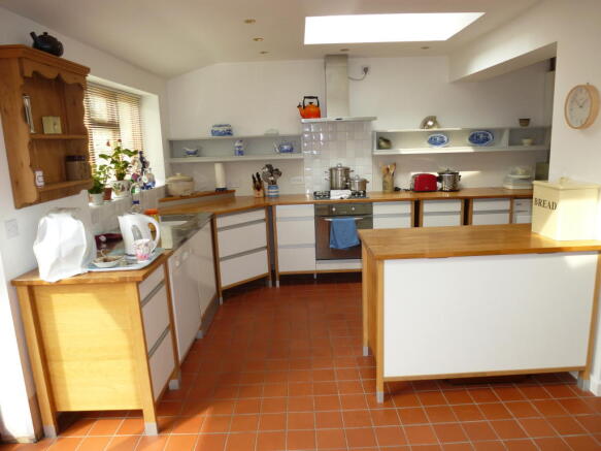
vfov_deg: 56.8
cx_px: 300
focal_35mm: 24
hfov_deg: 71.6
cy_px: 226
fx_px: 417
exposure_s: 1/60
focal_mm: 4.3
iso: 100
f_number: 3.3
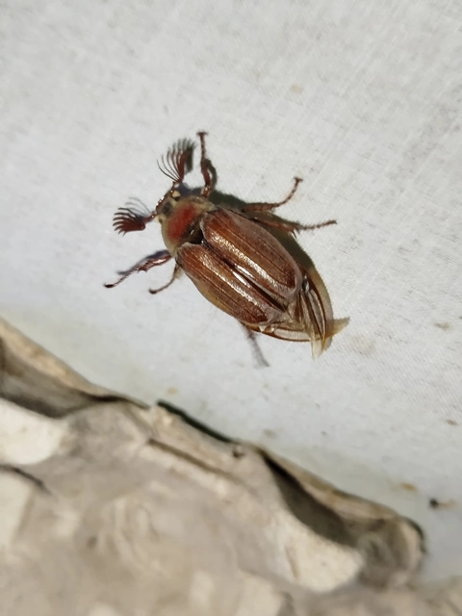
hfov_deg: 32.2
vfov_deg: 42.1
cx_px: 231
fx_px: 801
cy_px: 308
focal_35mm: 45
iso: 160
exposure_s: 1/50
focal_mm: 5.31
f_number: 1.7
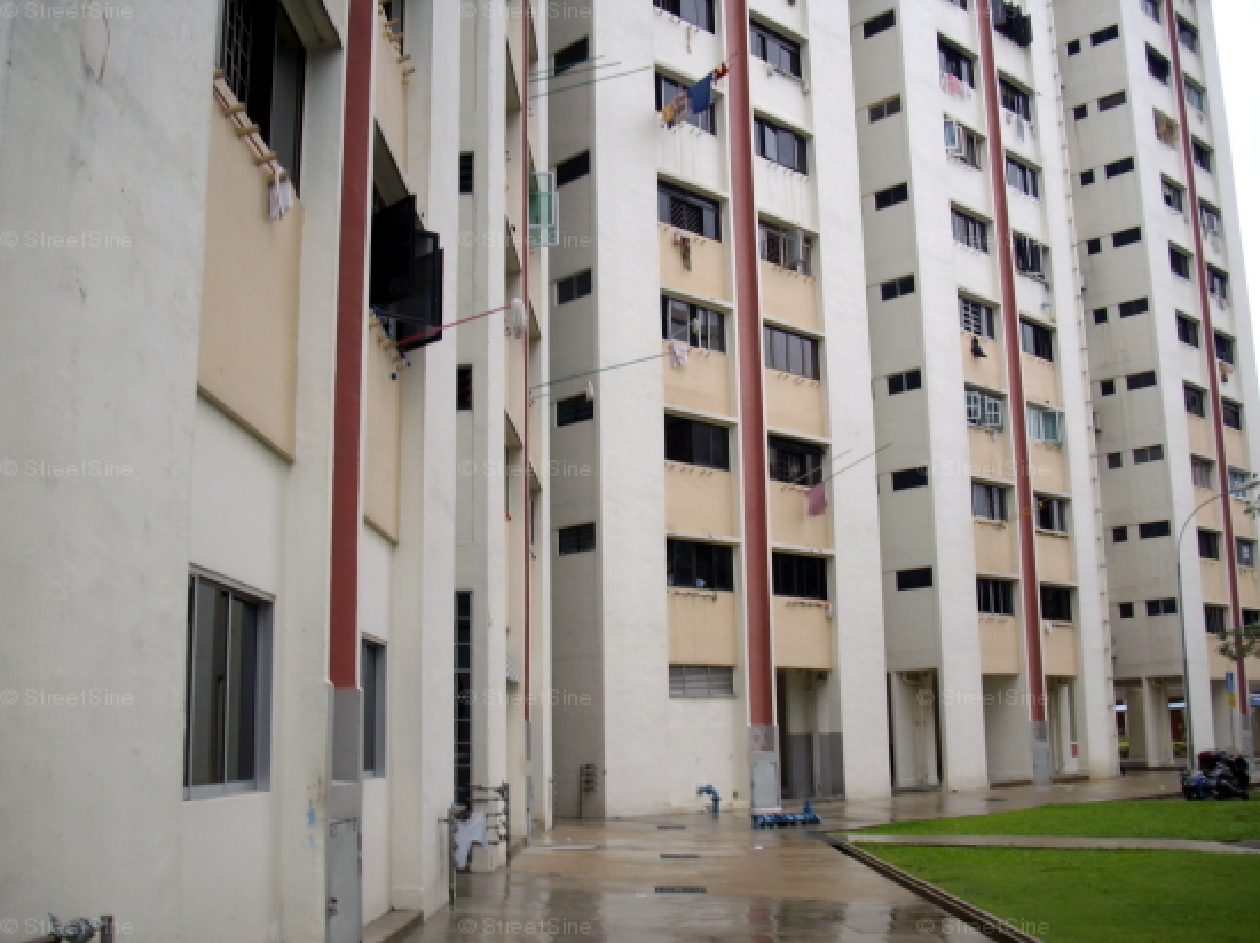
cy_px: 472
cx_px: 630
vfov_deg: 38.6
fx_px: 1346
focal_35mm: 37
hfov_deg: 50.2
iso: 80
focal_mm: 6.2
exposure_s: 1/80
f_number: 5.6
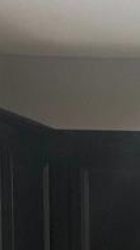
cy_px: 495
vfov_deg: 9.4
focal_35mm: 214
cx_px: 644
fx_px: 1417
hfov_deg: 4.9
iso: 160
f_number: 1.6
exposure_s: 1/60
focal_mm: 5.1
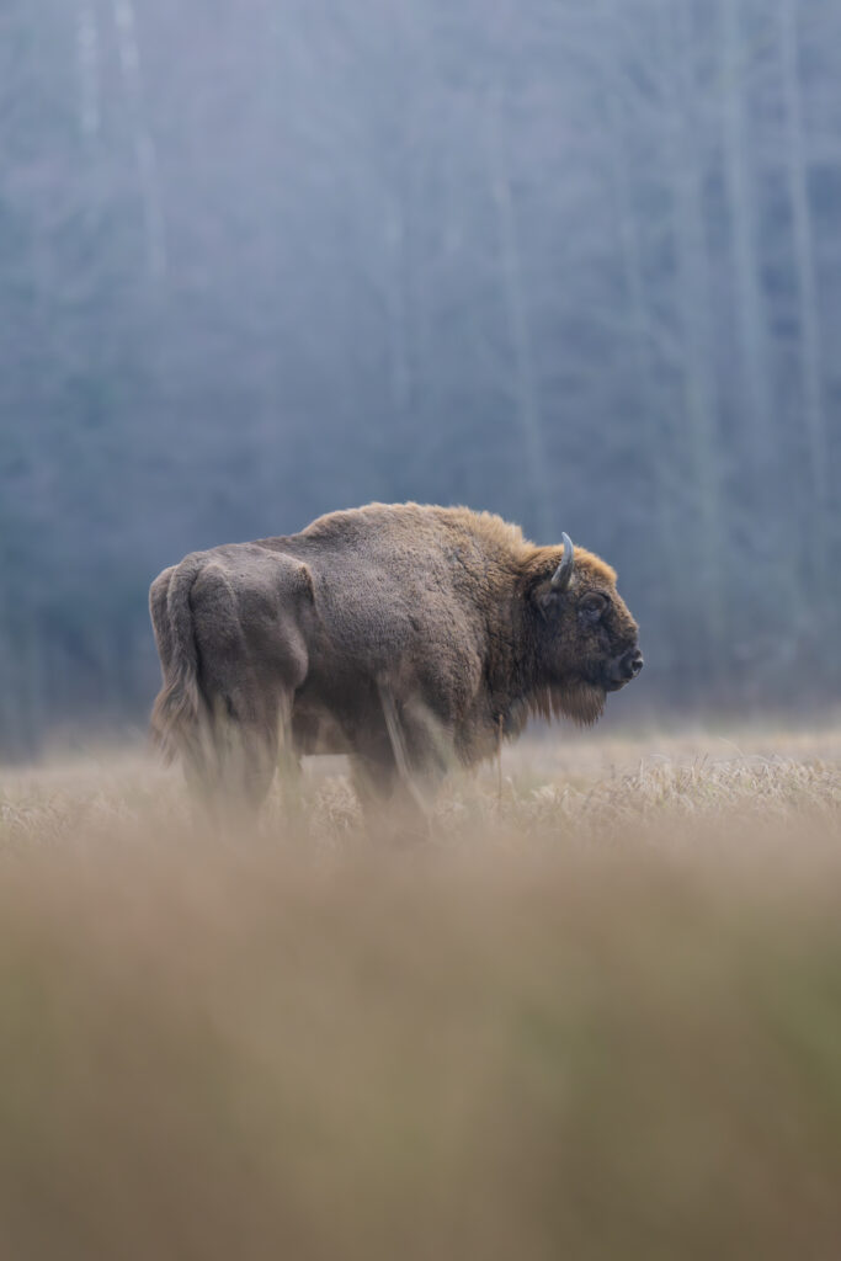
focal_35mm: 600
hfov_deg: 2.3
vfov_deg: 3.4
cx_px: 420
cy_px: 630
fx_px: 21016
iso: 1250
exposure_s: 1/250
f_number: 3.5
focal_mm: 400
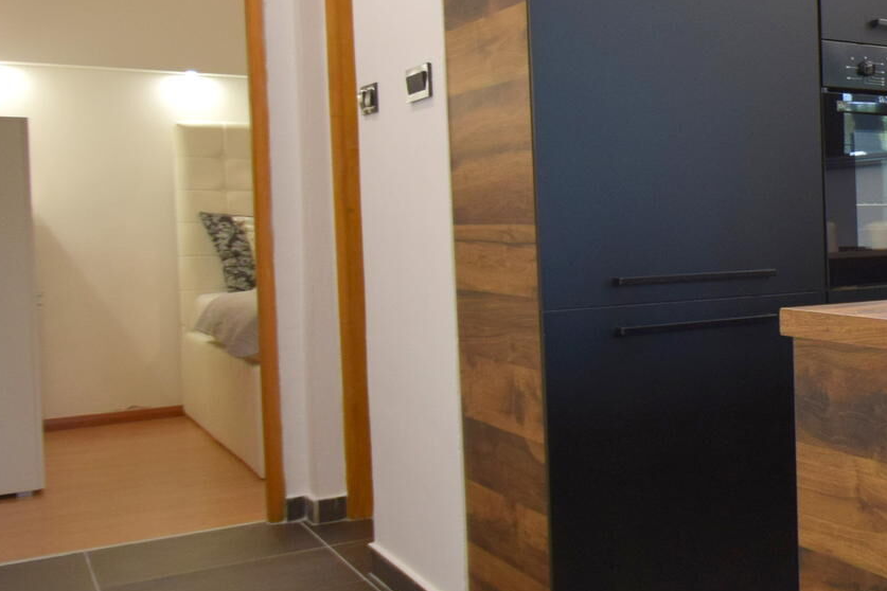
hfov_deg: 31.4
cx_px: 1228
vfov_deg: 31.0
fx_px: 1059
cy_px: 209
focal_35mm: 43
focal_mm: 10
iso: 450
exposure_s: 1/60
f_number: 4
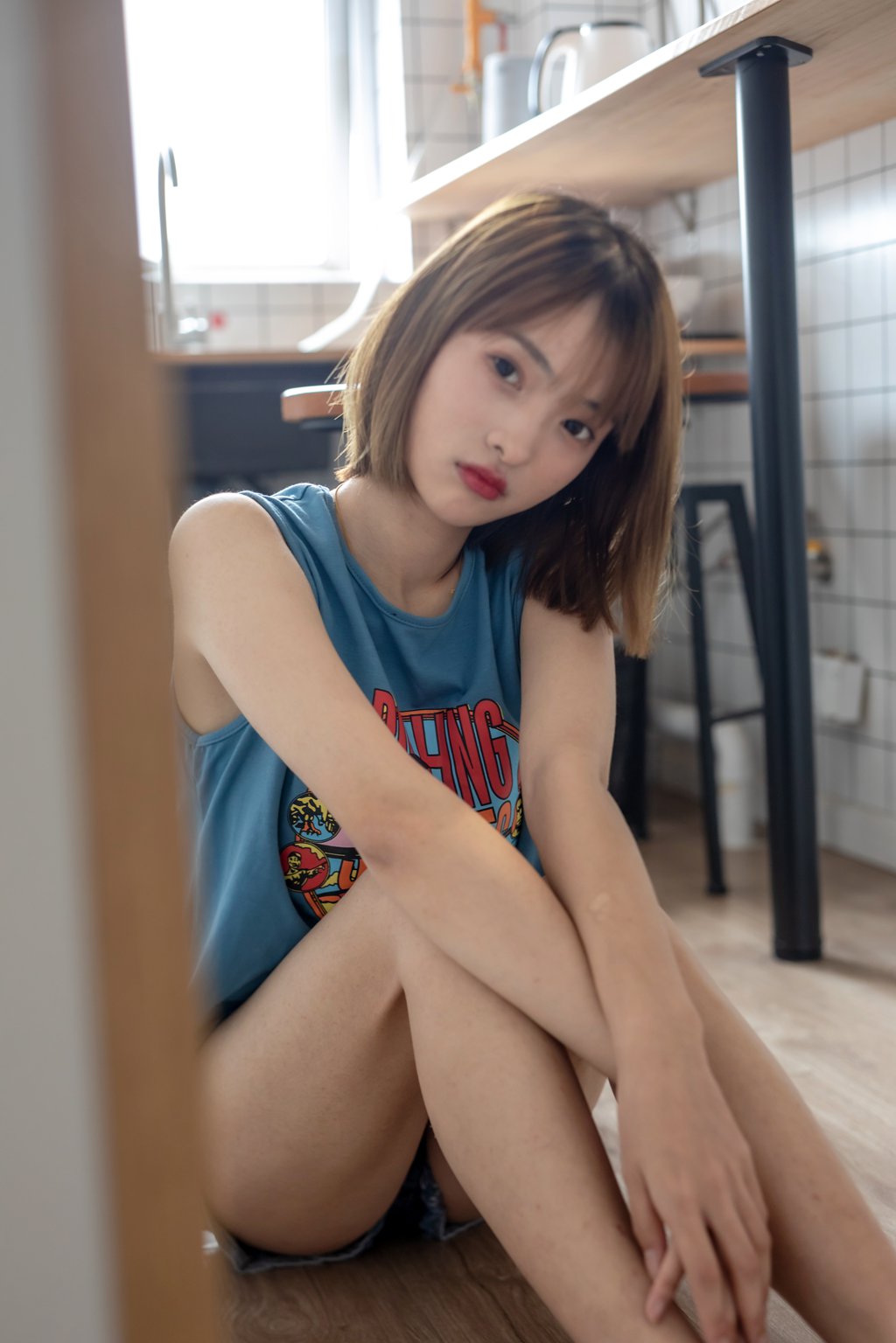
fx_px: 1829
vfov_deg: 40.3
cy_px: 672
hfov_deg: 27.5
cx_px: 448
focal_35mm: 49
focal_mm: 50
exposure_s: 1/60
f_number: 2.5
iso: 640
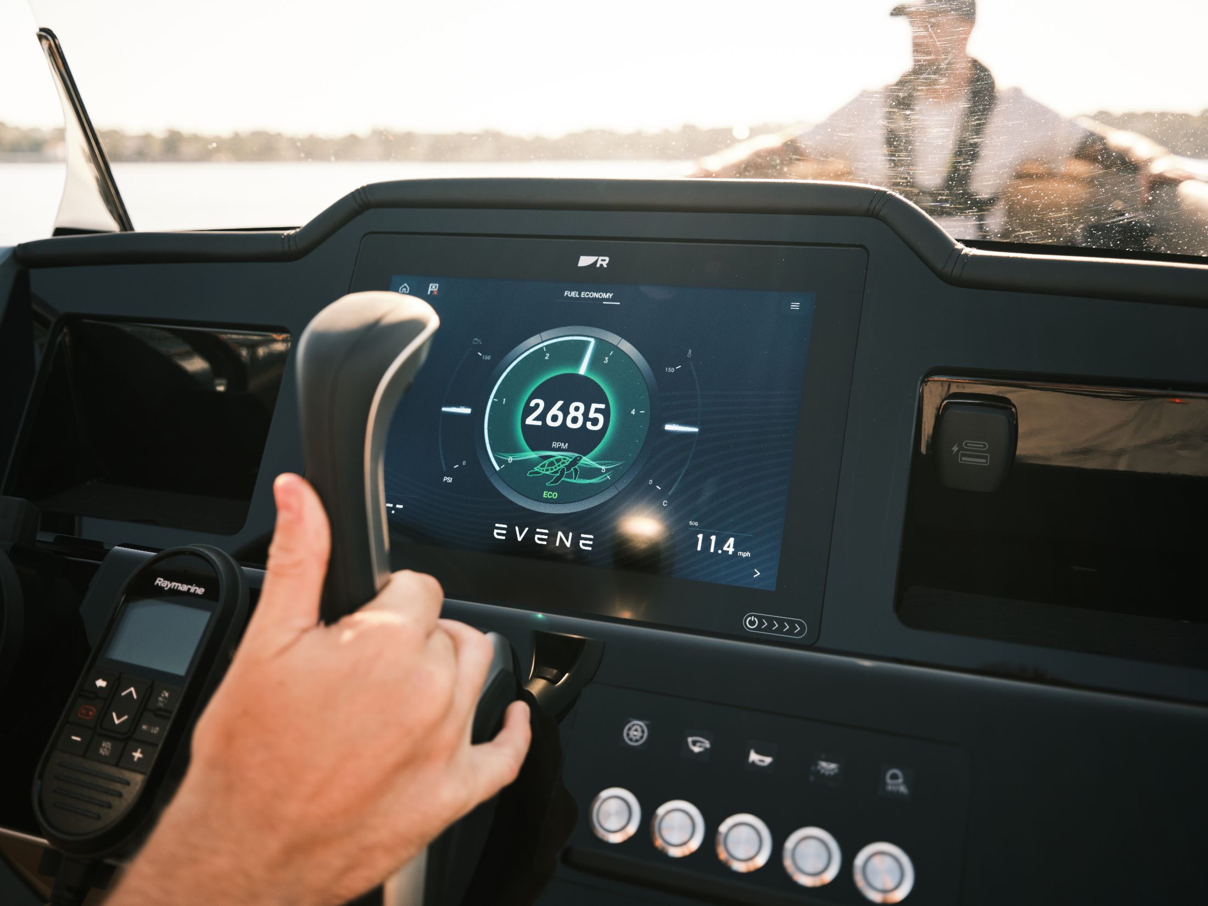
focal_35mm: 31
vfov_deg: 45.4
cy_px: 453
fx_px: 1082
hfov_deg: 58.4
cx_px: 604
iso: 125
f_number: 4.8
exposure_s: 1/250
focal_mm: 38.9
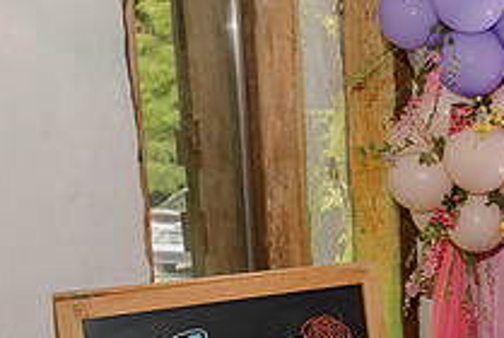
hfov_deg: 25.4
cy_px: 269
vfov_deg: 19.1
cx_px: 609
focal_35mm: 71
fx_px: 995
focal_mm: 24
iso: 1000
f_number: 5.6
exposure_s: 1/125
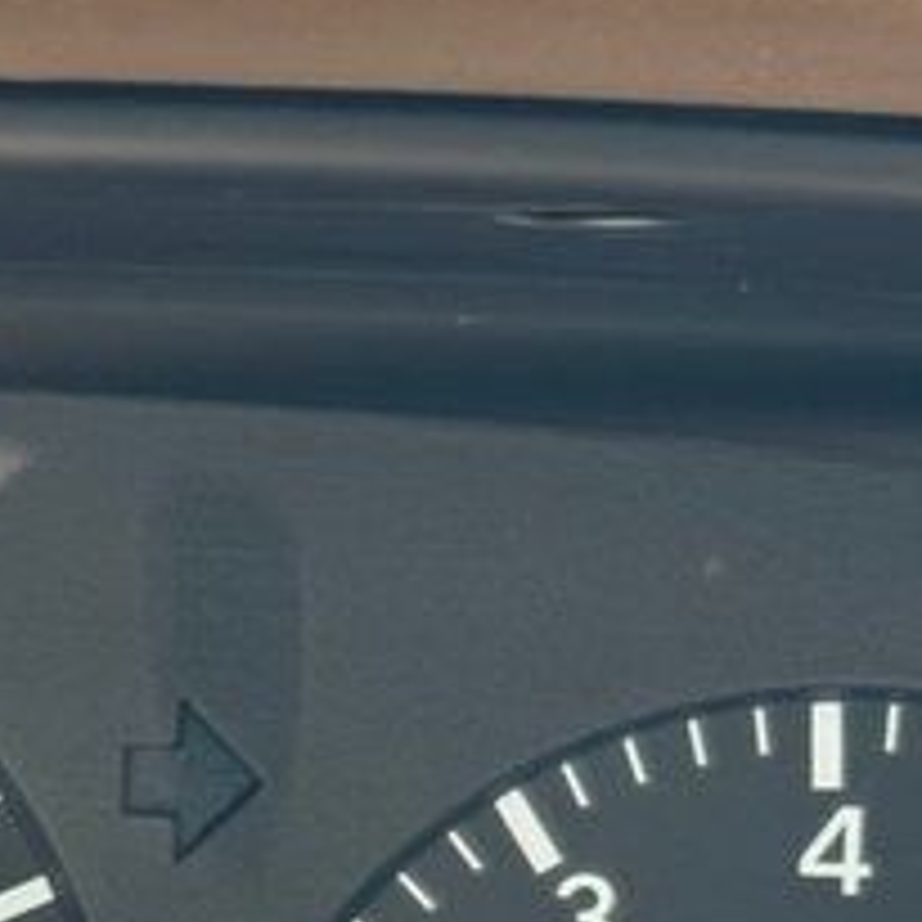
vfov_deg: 8.2
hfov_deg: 8.1
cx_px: -549
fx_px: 6388
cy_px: 1120
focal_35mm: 212
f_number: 1.78
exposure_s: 1/111
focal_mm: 6.76
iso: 100
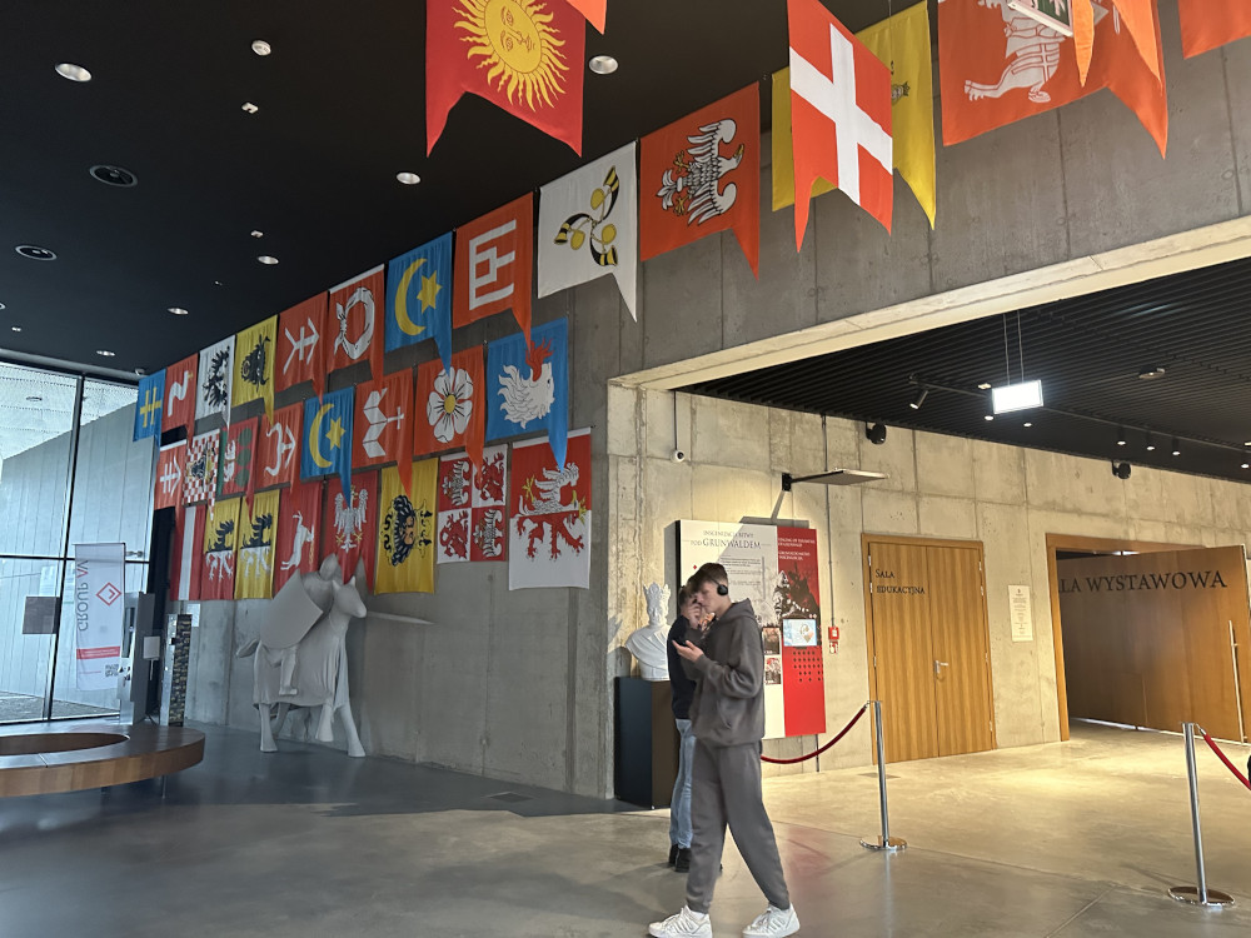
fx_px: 867
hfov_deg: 71.6
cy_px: 469
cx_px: 626
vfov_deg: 56.8
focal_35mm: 24
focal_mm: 6.86
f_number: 1.78
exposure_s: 1/50
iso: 640
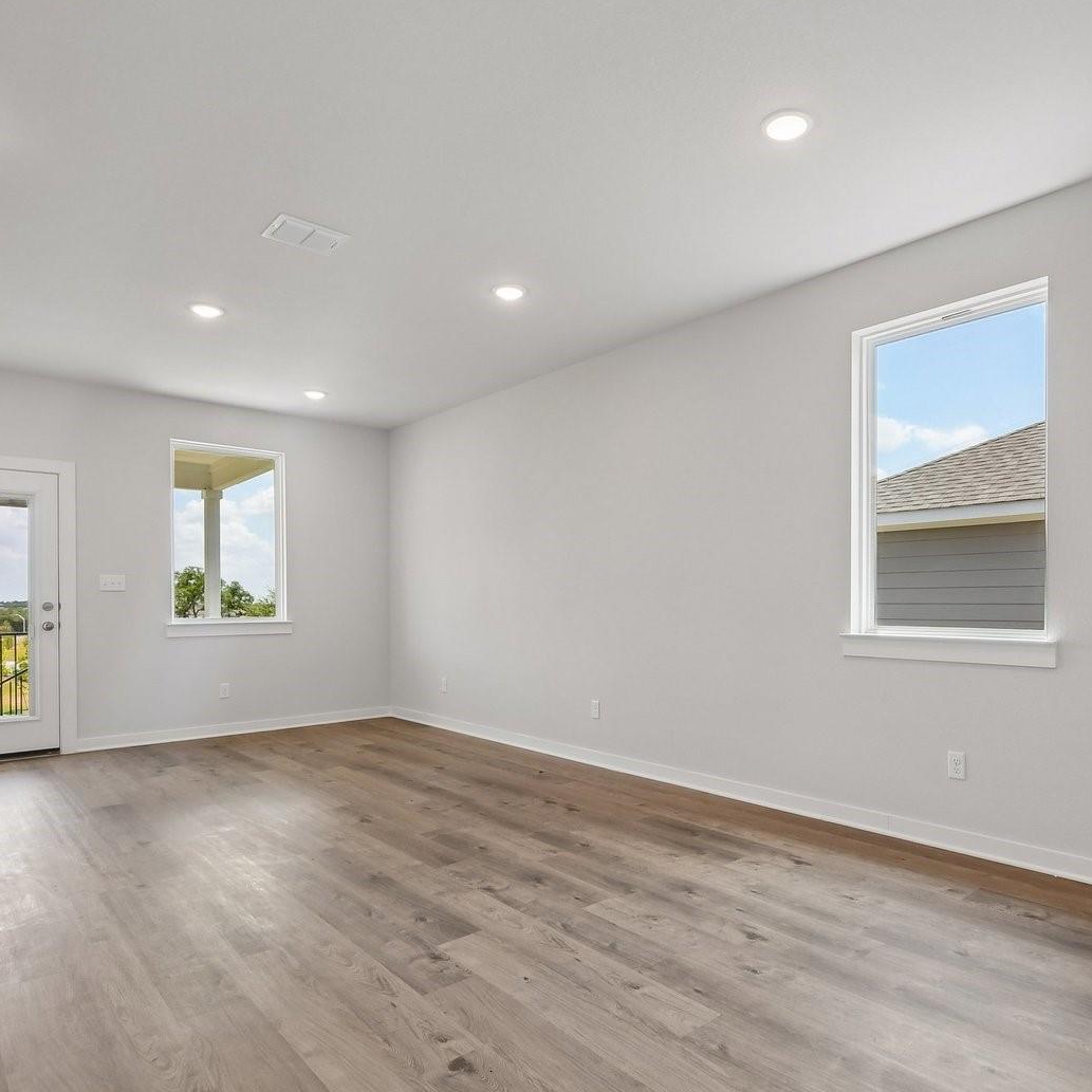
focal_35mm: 20
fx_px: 714
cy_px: 548
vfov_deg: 74.8
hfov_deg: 74.1
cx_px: 652
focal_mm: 10
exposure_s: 1/200
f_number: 8
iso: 400
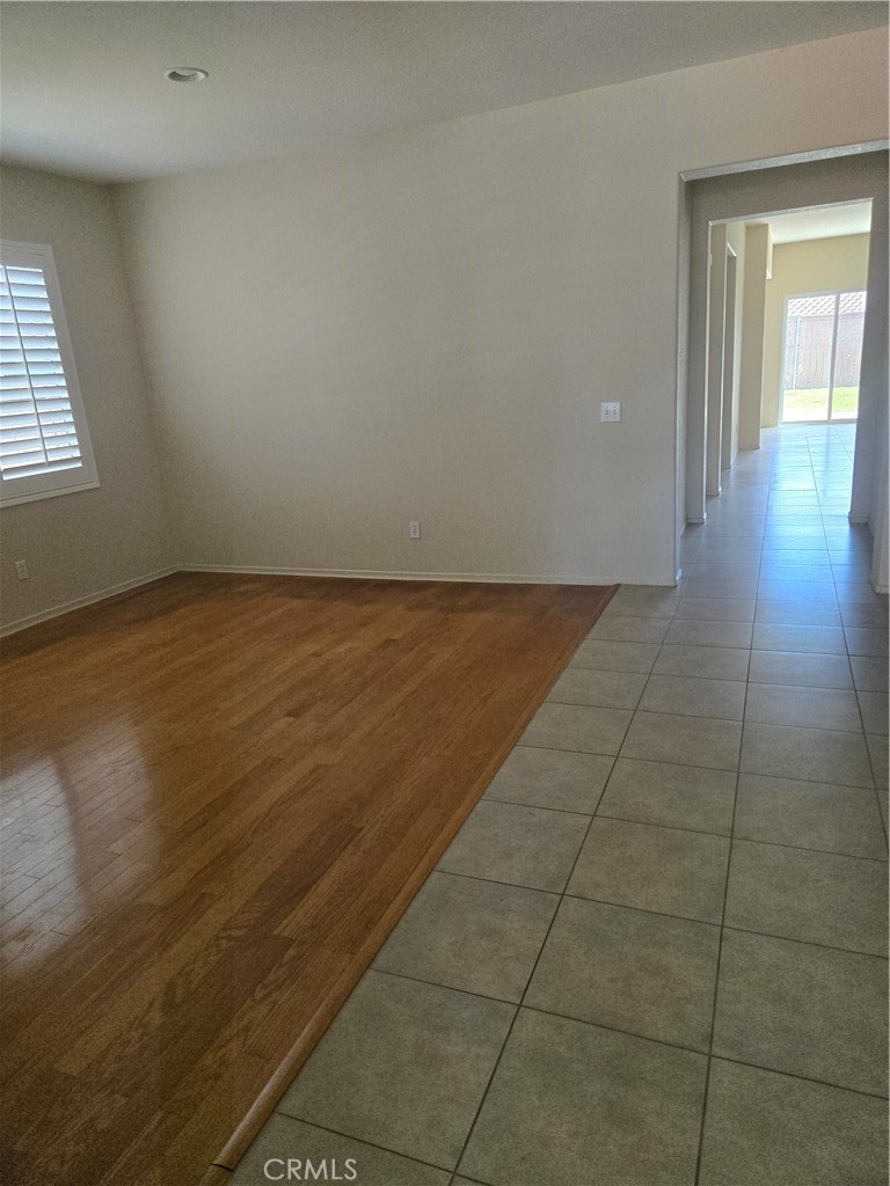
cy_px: 593
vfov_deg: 73.9
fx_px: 788
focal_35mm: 23
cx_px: 445
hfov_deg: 58.9
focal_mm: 5.4
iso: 200
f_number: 1.8
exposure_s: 1/180
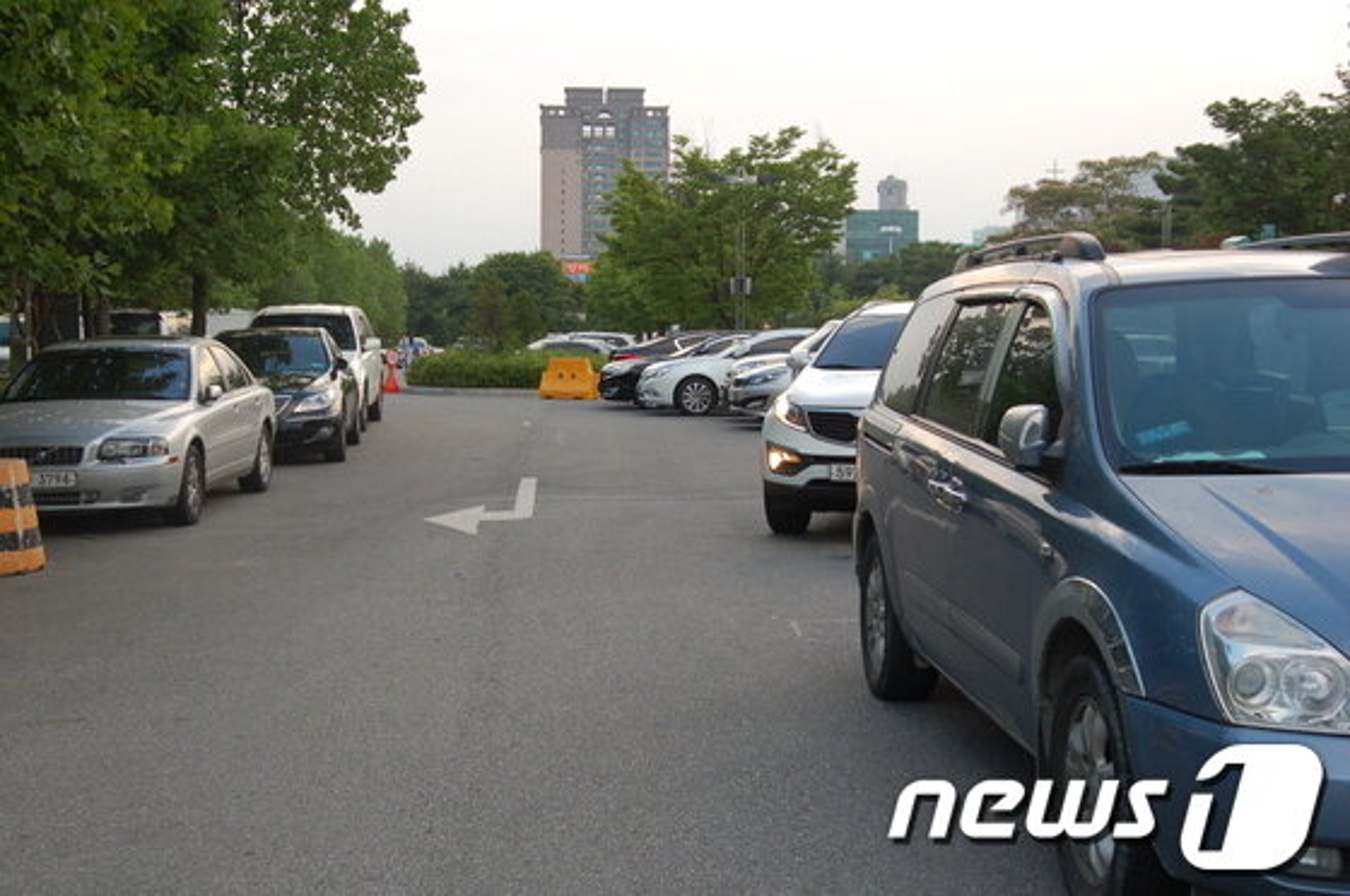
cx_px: 675
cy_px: 448
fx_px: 1966
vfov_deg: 25.7
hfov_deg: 37.9
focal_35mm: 52
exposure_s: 1/90
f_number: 4.8
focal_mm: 35
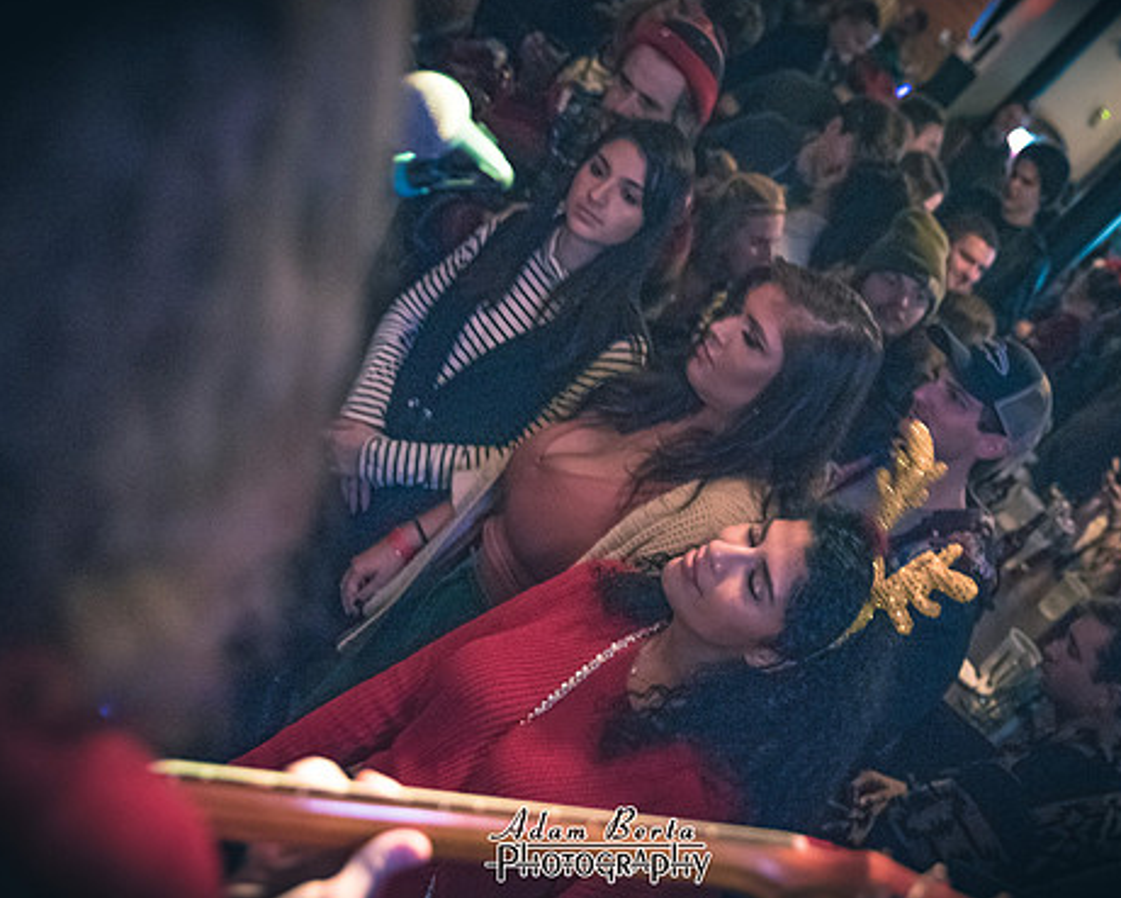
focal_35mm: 65
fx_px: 2157
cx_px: 598
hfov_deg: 29.1
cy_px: 434
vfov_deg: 23.5
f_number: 2.8
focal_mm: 55
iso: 6400
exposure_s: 1/50
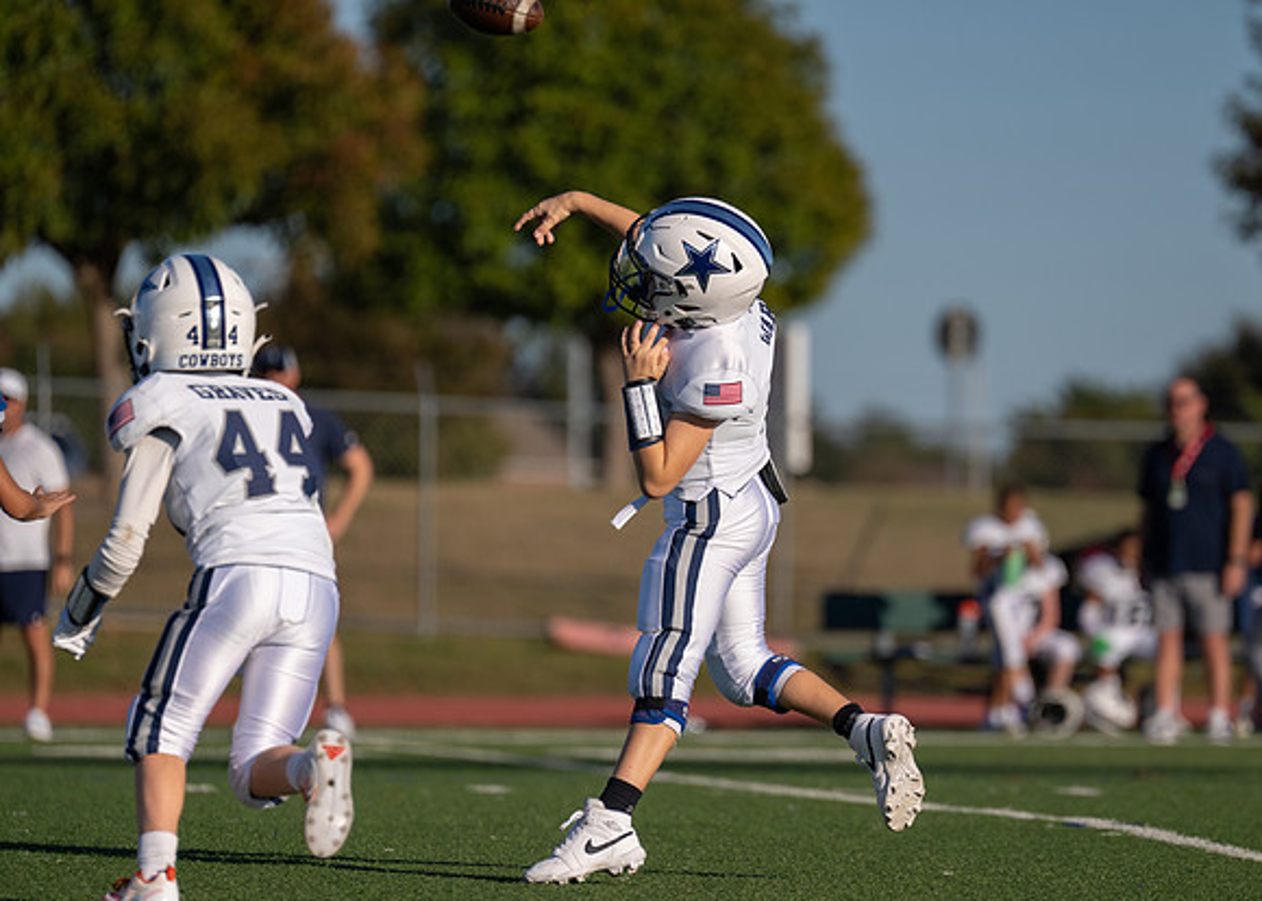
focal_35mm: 307
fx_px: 11004
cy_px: 470
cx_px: 706
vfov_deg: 4.7
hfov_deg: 6.6
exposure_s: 1/3200
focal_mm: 280
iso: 200
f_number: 4
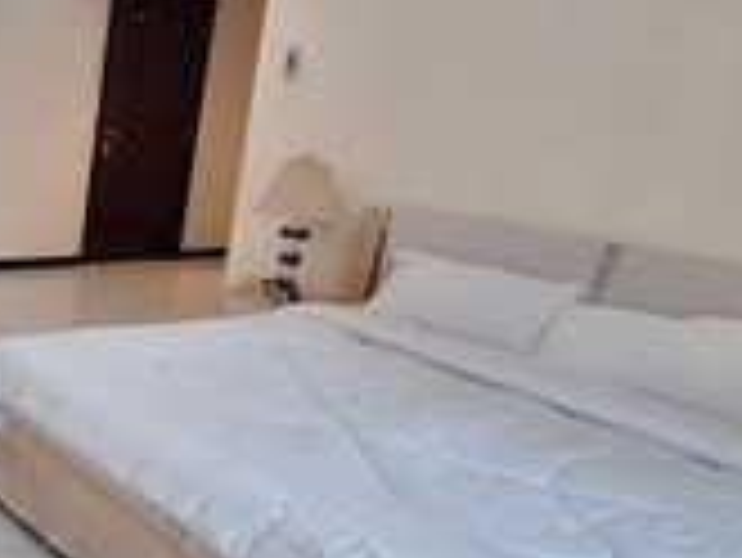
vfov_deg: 39.7
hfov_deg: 43.3
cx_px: -16
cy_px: 259
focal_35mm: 36
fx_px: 772
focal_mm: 1.74
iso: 80
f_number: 2.2
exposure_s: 1/50
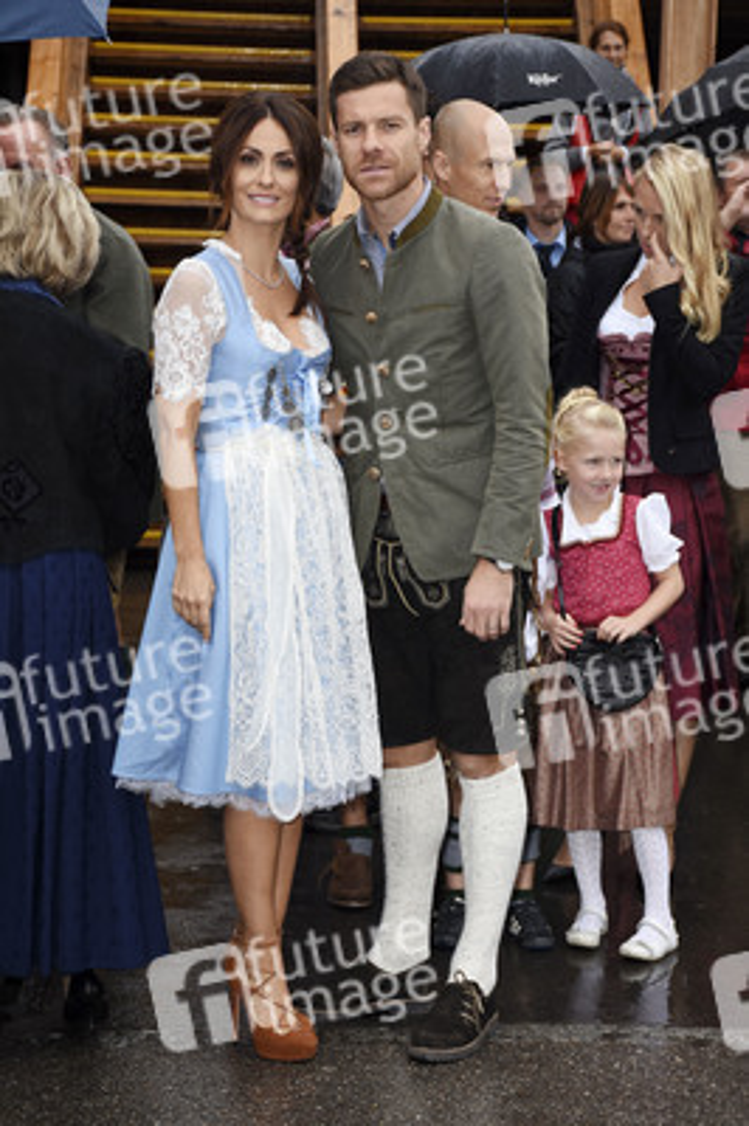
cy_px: 563
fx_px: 2438
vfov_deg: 26.0
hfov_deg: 17.5
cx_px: 374
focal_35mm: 78
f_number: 5.6
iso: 320
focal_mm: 52
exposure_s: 1/250
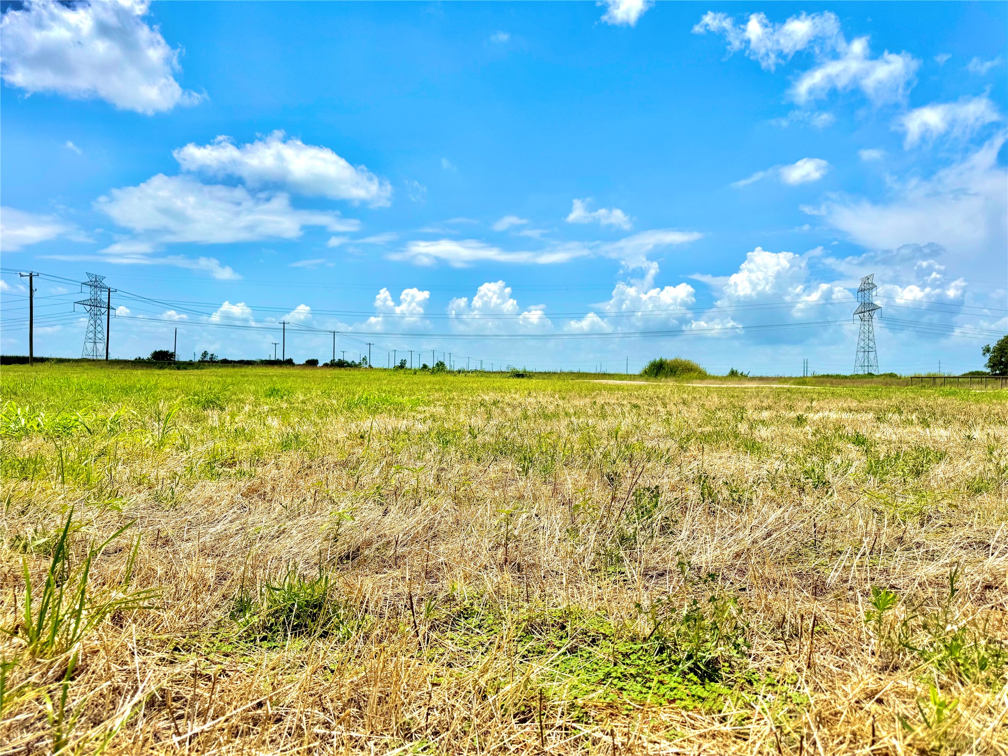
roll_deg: -1.0
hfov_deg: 71.6
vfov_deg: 56.8
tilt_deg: +0.0
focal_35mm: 24
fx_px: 699
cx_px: 504
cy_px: 378
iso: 80
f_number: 1.78
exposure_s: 1/10417
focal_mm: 6.76
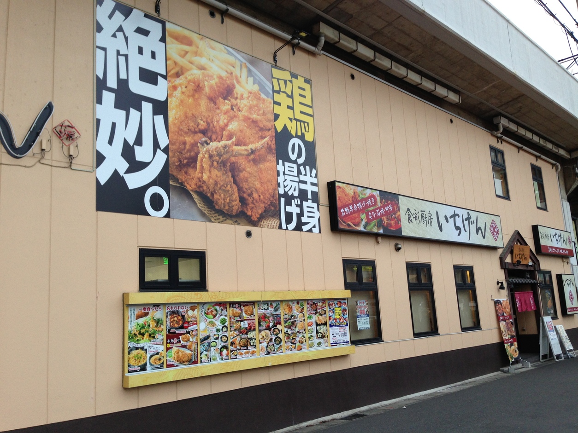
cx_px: 289
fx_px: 551
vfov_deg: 43.0
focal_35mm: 33
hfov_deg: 55.3
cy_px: 216
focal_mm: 4.13
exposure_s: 1/40
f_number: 2.4
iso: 64
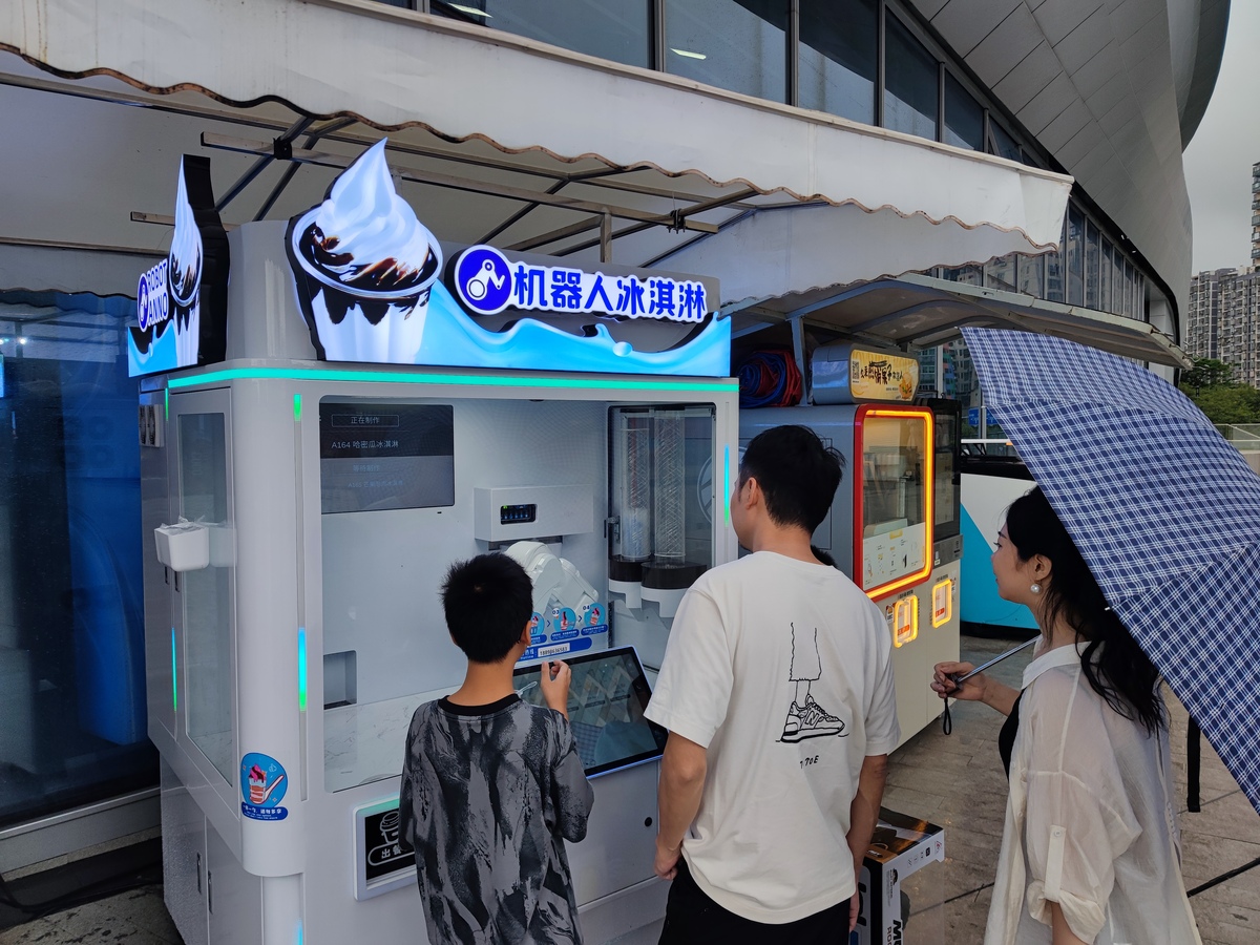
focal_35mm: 25
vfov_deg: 54.9
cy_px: 472
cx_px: 630
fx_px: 910
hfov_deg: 69.4
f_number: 1.85
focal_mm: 6.78
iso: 50
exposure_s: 1/721
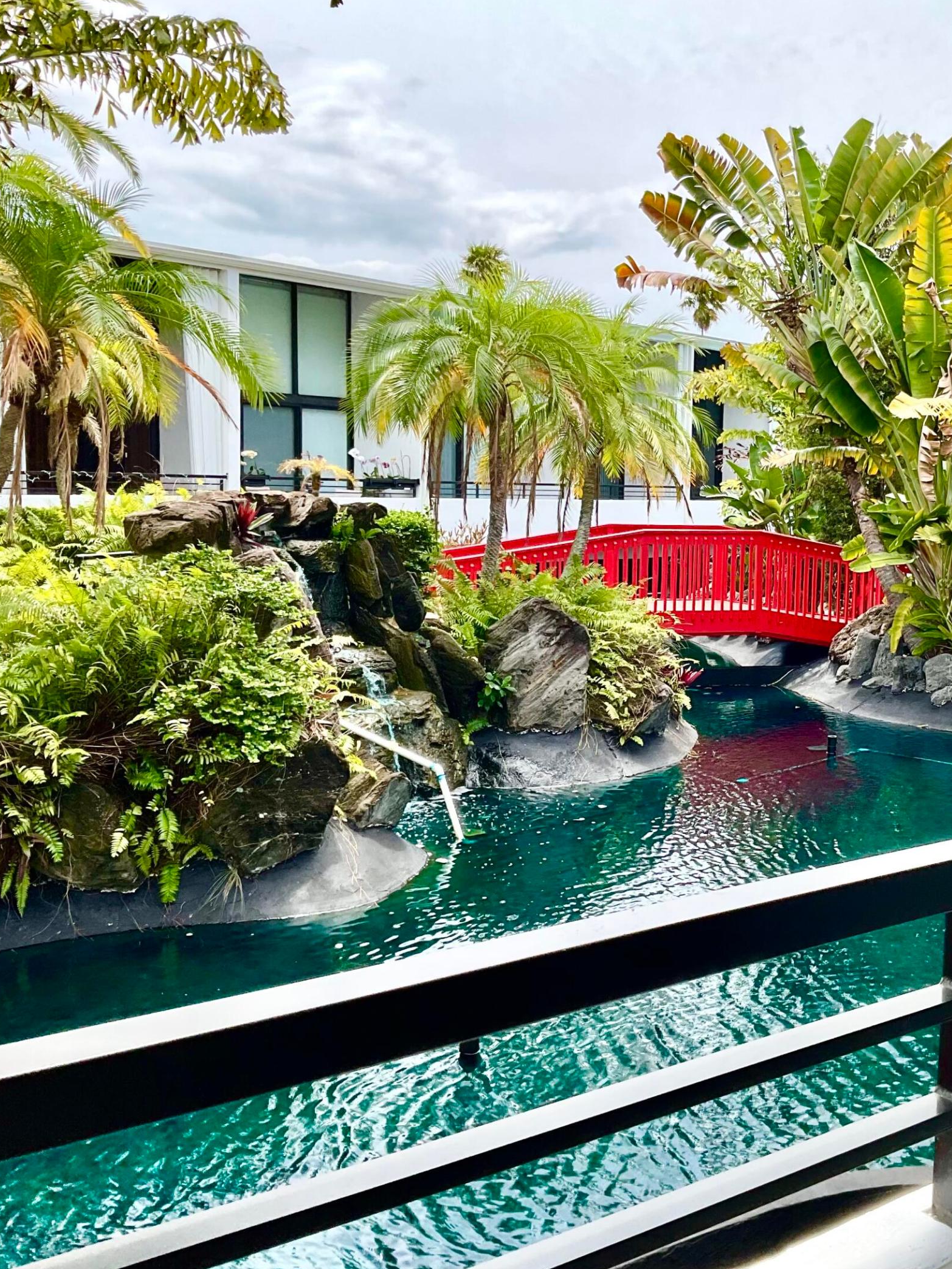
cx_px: 779
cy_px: 615
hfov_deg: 34.7
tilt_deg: -2.8
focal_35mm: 40
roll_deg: -2.6
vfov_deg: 46.8
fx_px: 1467
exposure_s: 1/792
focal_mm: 3
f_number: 1.8
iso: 16
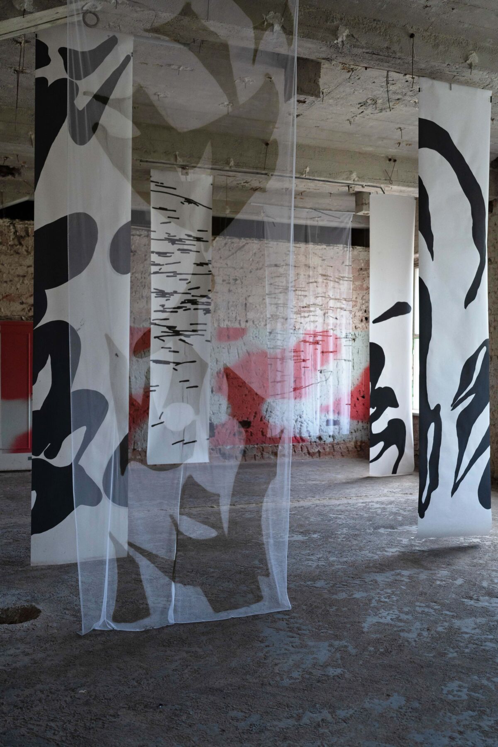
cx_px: 249
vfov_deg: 54.4
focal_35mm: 35
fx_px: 726
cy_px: 374
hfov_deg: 37.9
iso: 1250
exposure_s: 1/640
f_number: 3.2
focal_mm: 35
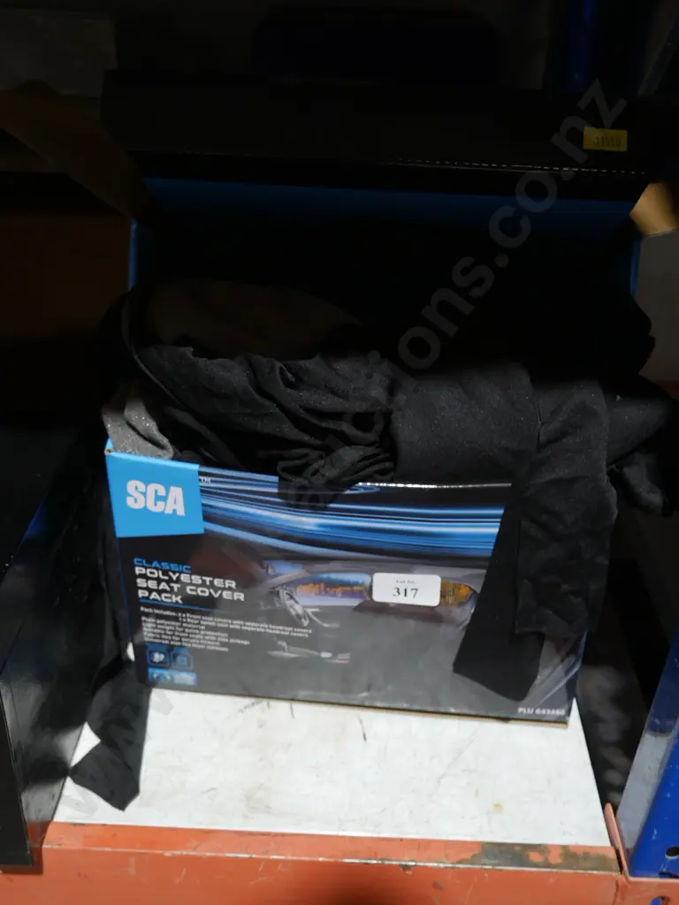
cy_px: 452
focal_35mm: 34
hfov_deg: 41.8
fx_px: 889
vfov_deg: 54.0
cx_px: 340
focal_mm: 17
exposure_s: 1/60
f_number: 4
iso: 640
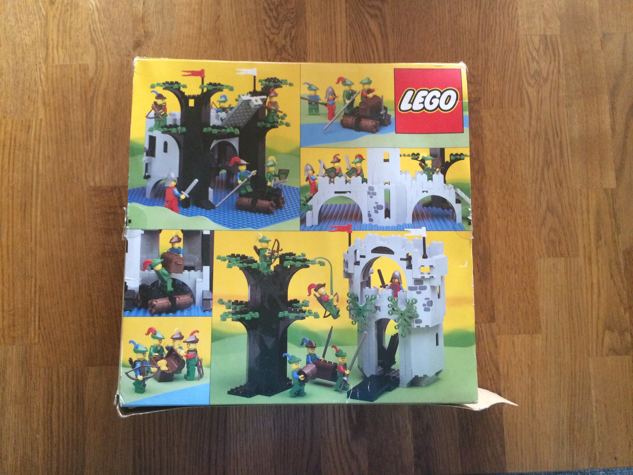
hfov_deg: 60.0
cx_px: 316
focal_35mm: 30
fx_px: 549
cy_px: 238
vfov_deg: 46.8
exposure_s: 1/24
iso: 320
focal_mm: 4.12
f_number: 2.2
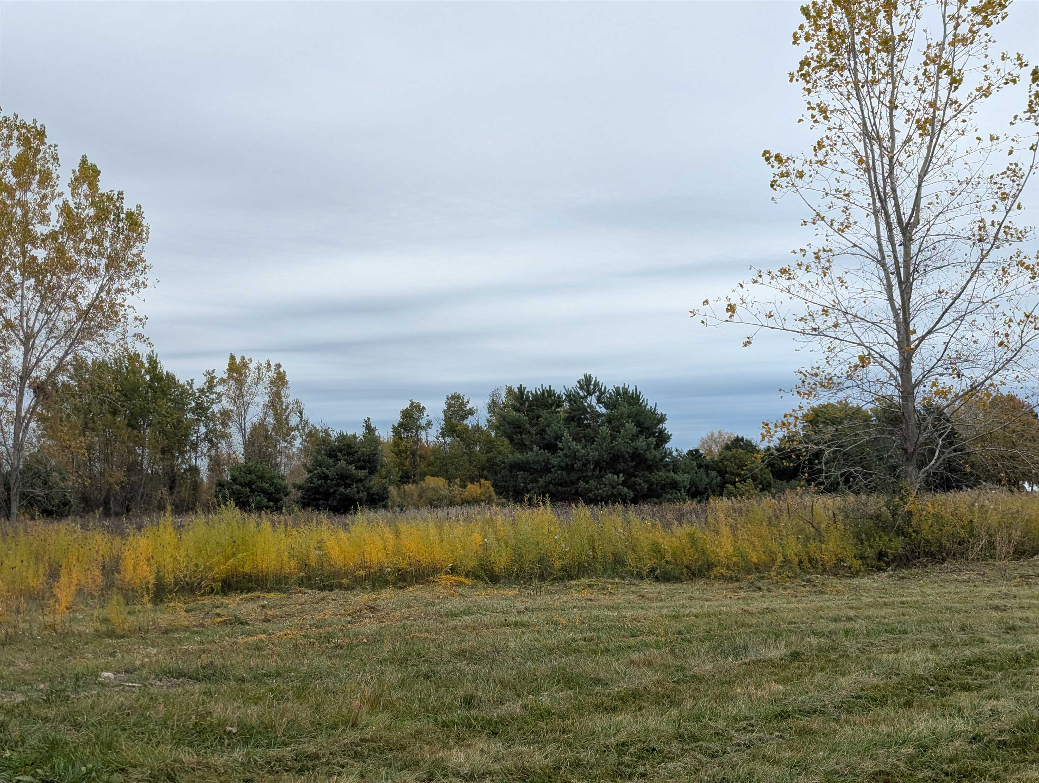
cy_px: 392
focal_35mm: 48
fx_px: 1443
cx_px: 520
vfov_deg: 30.3
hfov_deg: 39.6
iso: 61
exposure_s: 1/783
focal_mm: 6.81
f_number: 1.85
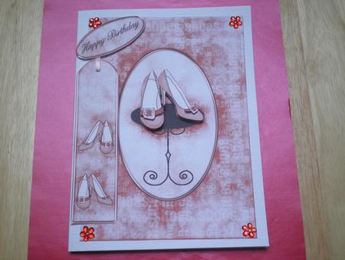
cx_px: 172
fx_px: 469
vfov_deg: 30.9
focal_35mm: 47
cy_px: 130
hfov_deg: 40.4
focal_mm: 8.3
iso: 64
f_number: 3.4
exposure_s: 1/100
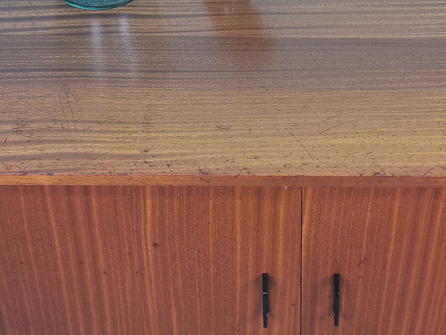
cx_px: 295
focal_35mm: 76
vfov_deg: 19.1
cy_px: 55
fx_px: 979
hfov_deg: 25.5
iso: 125
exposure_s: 1/100
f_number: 1.8
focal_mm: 5.58
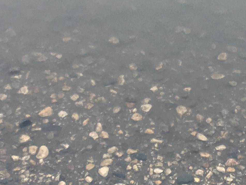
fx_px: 874
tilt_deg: -34.0
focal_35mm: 123
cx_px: 178
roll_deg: -3.8
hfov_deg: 16.0
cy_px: -129
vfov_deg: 11.3
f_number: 2.2
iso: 32
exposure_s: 1/120
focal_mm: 4.15
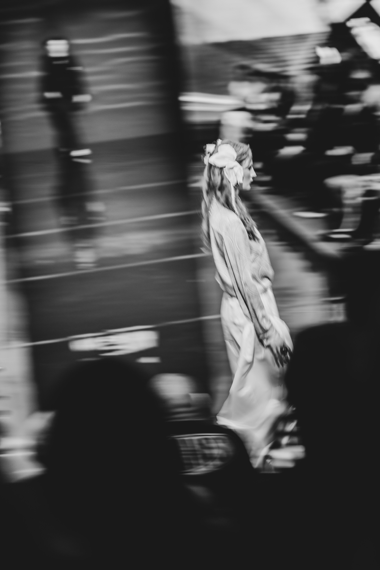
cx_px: 192
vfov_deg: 30.1
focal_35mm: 67
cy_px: 283
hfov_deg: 20.3
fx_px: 1061
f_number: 2.5
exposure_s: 1/13
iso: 100
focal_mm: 66
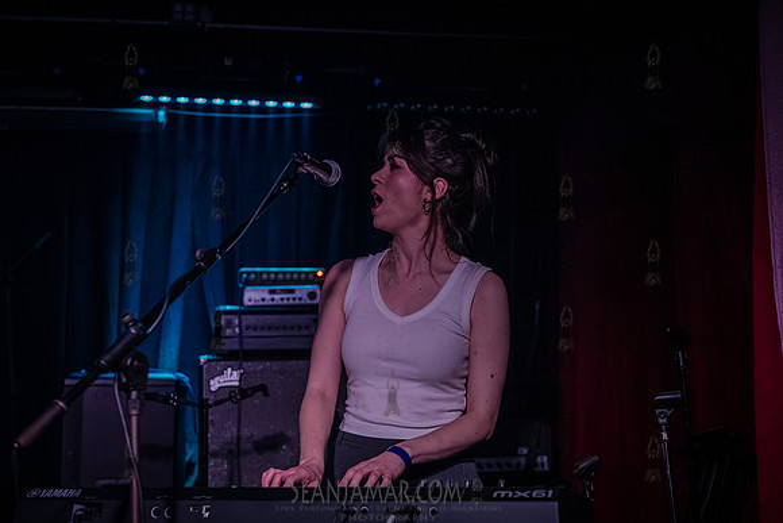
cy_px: 262
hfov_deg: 38.8
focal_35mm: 51
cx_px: 392
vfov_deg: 26.5
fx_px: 1111
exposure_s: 1/400
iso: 16000
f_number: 3.2
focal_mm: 48
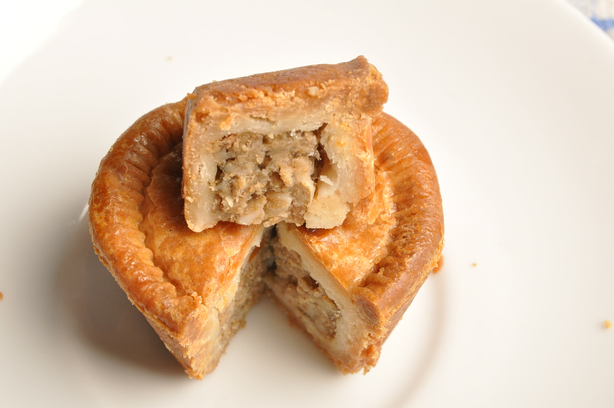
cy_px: 204
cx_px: 307
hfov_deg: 19.5
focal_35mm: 105
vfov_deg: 13.0
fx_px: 1789
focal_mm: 70
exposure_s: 1/125
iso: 800
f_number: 11
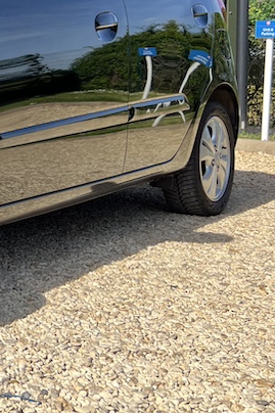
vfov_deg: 29.4
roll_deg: +0.2
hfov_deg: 17.4
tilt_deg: -0.7
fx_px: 768
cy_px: 80
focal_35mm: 67
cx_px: -182
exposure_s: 1/1531
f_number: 1.5
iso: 50
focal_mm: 5.7
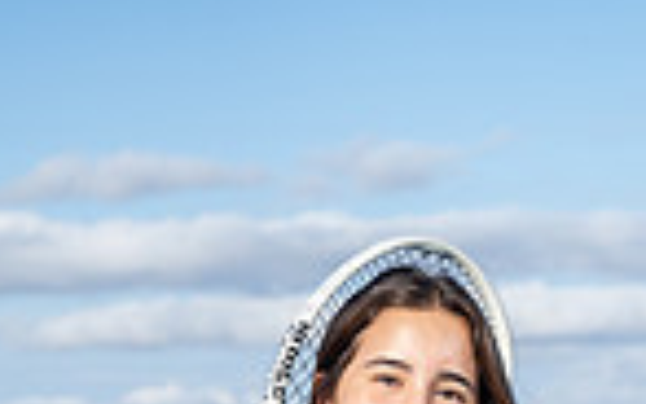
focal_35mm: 178
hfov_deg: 11.8
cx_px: 299
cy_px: 953
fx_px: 3135
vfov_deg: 7.0
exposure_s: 1/250
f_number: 5.6
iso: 100
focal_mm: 57
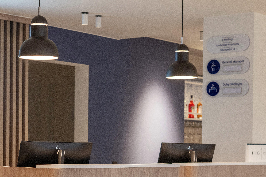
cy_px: 167
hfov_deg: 21.0
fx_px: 717
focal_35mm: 97
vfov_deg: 13.9
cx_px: 90
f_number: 3.5
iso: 400
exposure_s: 1/100
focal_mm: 50
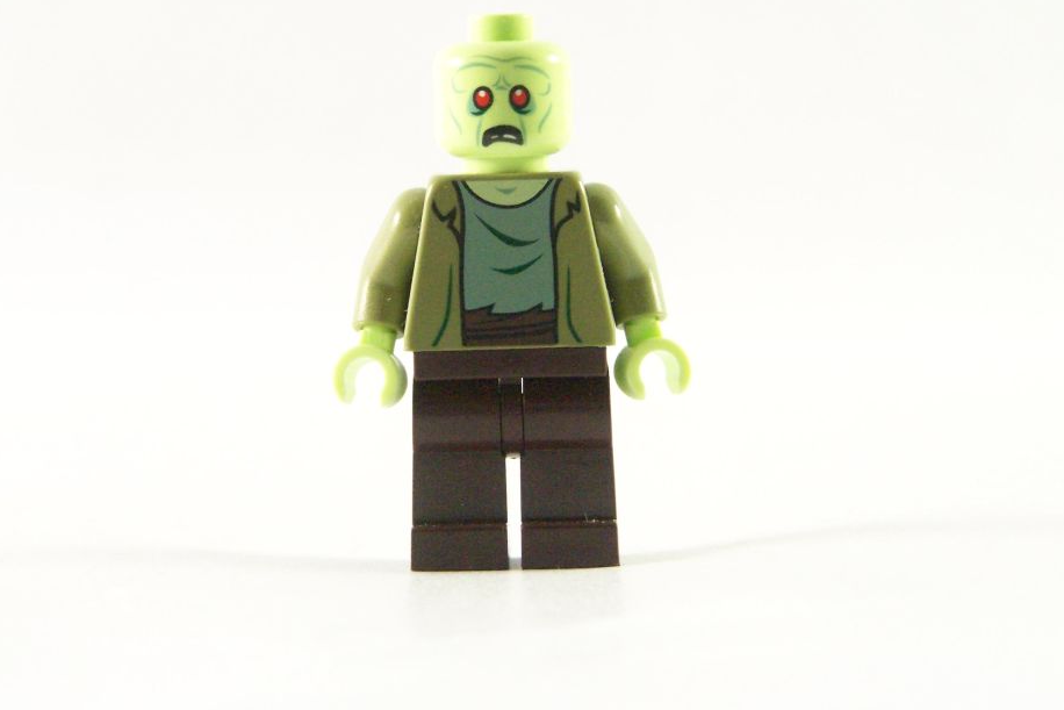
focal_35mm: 136
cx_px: 515
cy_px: 265
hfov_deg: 15.1
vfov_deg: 10.1
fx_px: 4020
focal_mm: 19.4
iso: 400
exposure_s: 1/60
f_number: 3.6
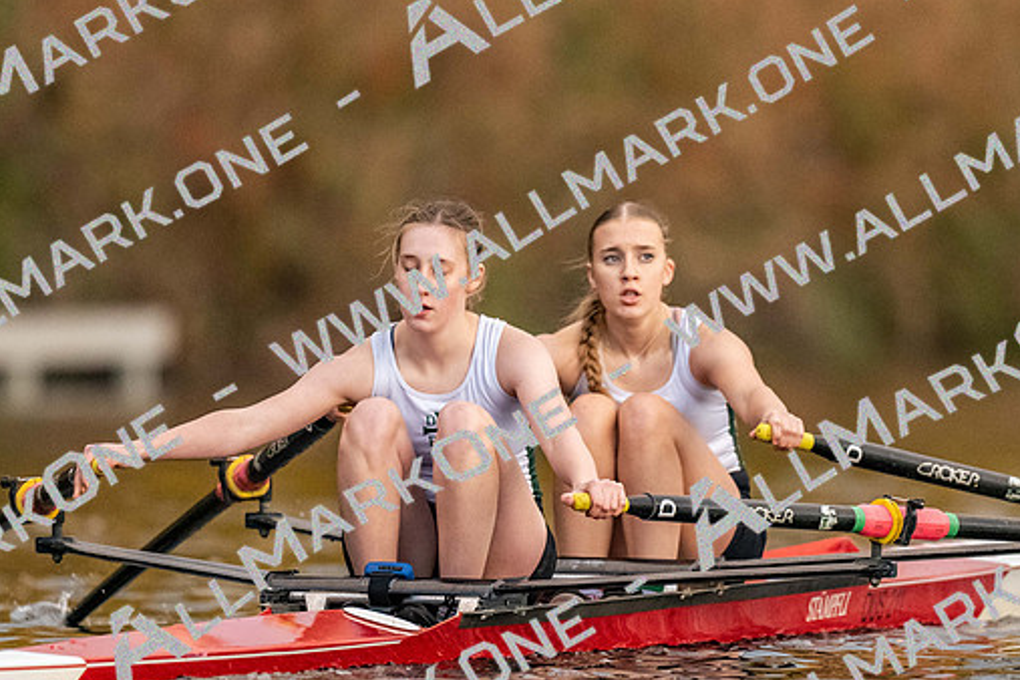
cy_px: 382
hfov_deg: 2.0
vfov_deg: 1.3
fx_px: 29153
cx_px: 517
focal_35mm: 1029
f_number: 4
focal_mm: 600
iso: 5600
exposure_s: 1/2500
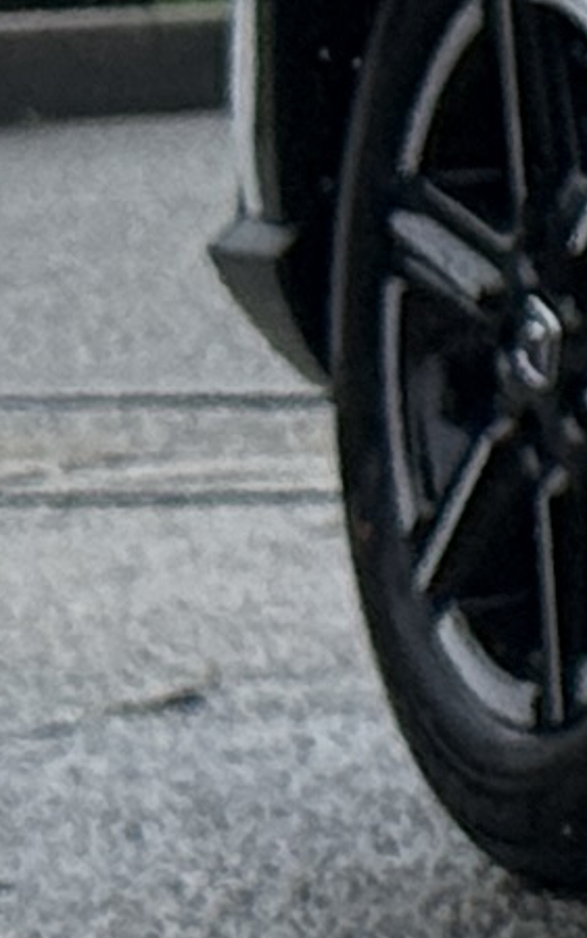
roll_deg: +0.9
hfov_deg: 2.7
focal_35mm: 457
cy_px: -635
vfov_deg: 4.6
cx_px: 3618
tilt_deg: +0.4
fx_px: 11686
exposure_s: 1/1642
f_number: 1.78
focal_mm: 6.76
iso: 64
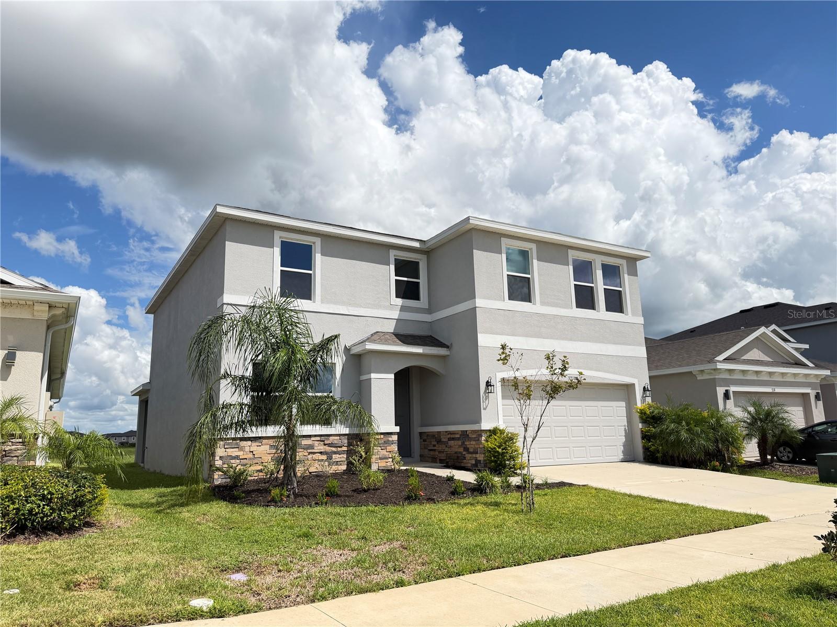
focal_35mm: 24
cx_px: 418
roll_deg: +1.2
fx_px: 580
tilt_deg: +11.8
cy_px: 314
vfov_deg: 56.8
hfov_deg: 71.6
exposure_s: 1/5319
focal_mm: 6.76
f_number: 1.78
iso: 125
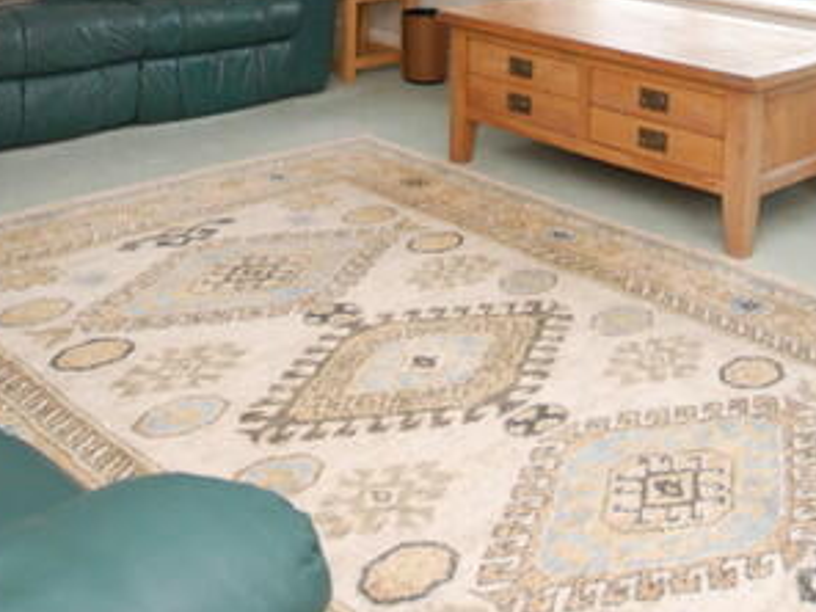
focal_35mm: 50
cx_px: 488
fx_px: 1179
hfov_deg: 38.0
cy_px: -153
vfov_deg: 25.6
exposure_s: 1/60
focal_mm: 10
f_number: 4
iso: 400
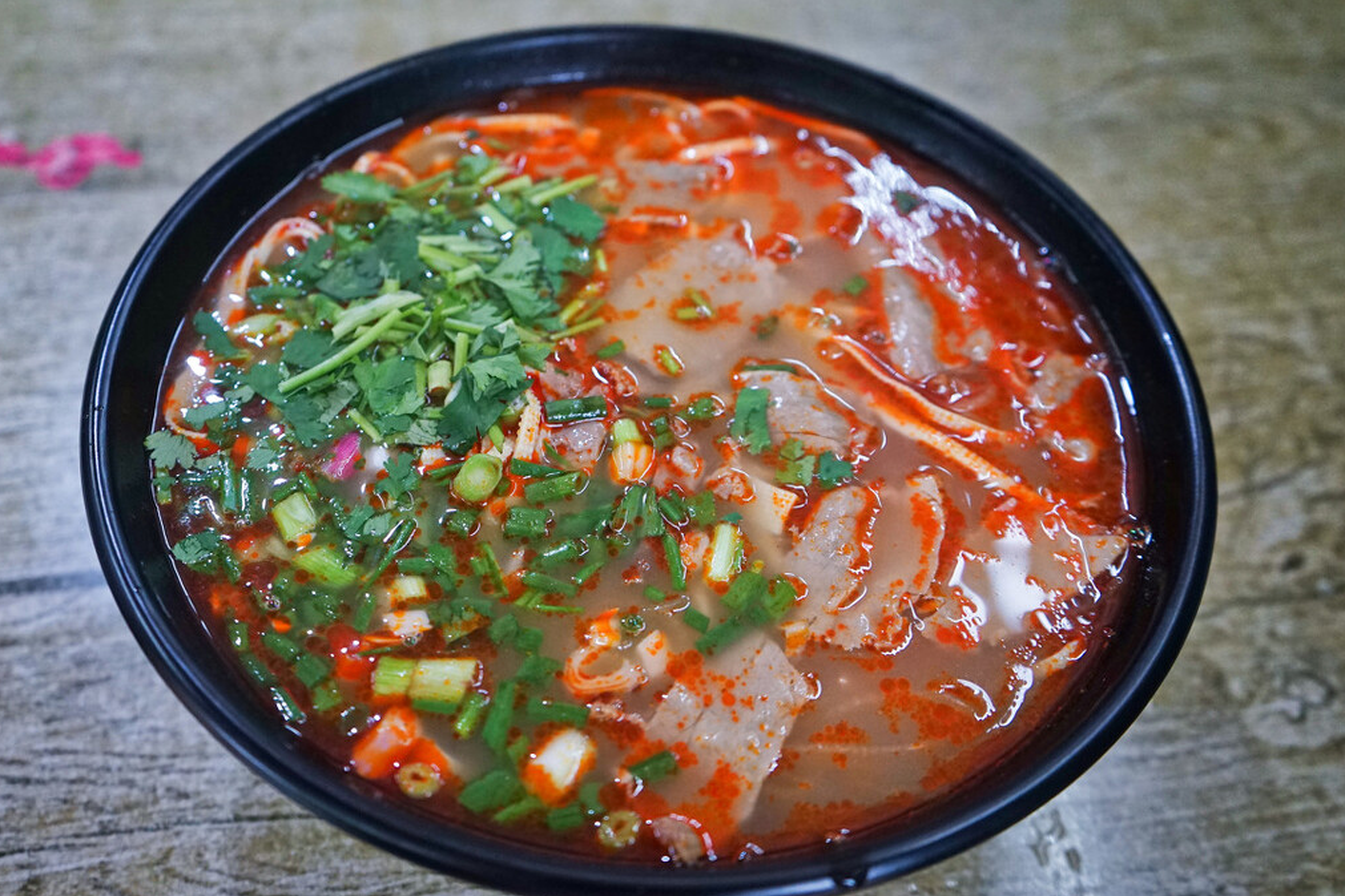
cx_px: 600
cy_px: 445
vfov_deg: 35.1
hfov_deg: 50.6
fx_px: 1420
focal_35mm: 38
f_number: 4
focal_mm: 32
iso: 1600
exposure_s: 1/60
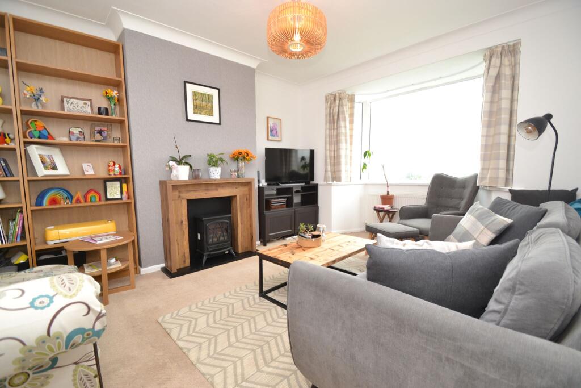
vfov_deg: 77.3
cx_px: 290
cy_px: 194
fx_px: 242
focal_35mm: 15
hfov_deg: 100.4
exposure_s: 1/60
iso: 500
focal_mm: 10
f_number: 3.5
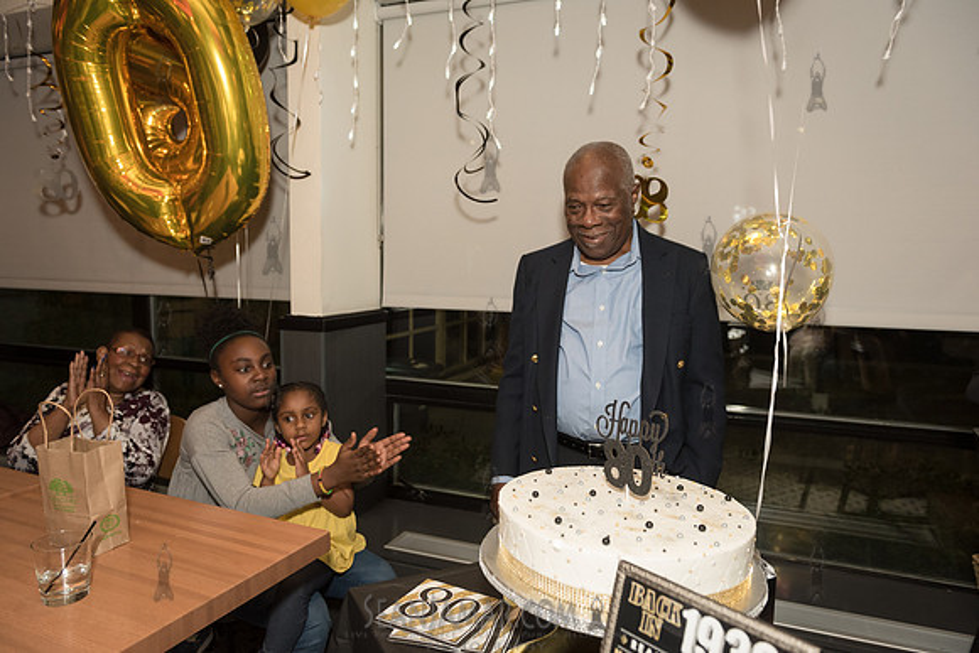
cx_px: 490
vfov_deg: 53.2
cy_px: 326
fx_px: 653
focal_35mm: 24
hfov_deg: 73.7
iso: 1250
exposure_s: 1/320
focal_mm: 24
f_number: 3.5
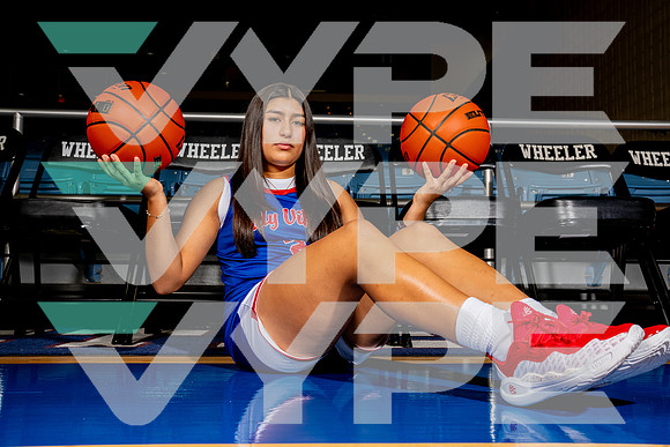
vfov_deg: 36.9
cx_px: 335
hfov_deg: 53.1
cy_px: 224
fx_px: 670
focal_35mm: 36
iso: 250
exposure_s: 1/125
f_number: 7.1
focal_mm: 36
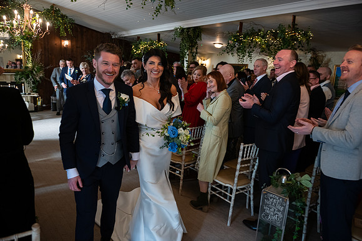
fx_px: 241
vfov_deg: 53.2
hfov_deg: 73.7
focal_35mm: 24
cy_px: 120
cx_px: 181
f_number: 3.5
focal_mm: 24
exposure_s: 1/160
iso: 800
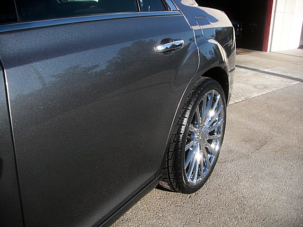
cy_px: 114
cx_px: 152
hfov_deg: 51.4
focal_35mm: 36
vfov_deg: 39.7
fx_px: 315
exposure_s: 1/500
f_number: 2.8
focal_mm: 6.3
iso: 50
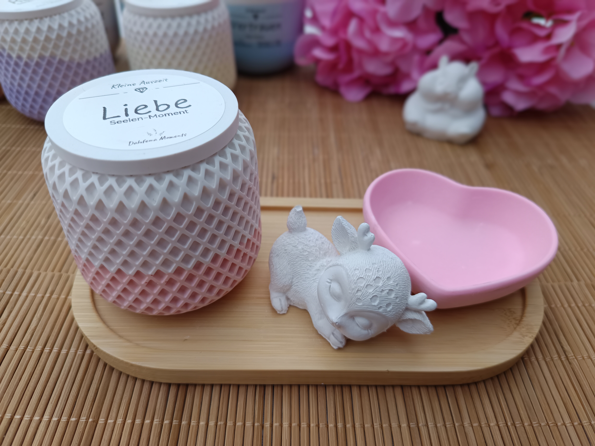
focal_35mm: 24
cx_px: 298
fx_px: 413
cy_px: 223
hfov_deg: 71.6
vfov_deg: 56.8
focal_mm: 5.31
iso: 51
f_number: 1.7
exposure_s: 1/560
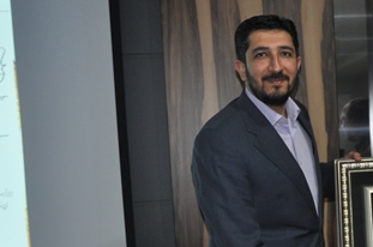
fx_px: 703
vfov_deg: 19.7
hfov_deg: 28.1
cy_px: 206
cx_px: 367
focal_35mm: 68
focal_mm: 22
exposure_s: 1/60
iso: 800
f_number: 3.5
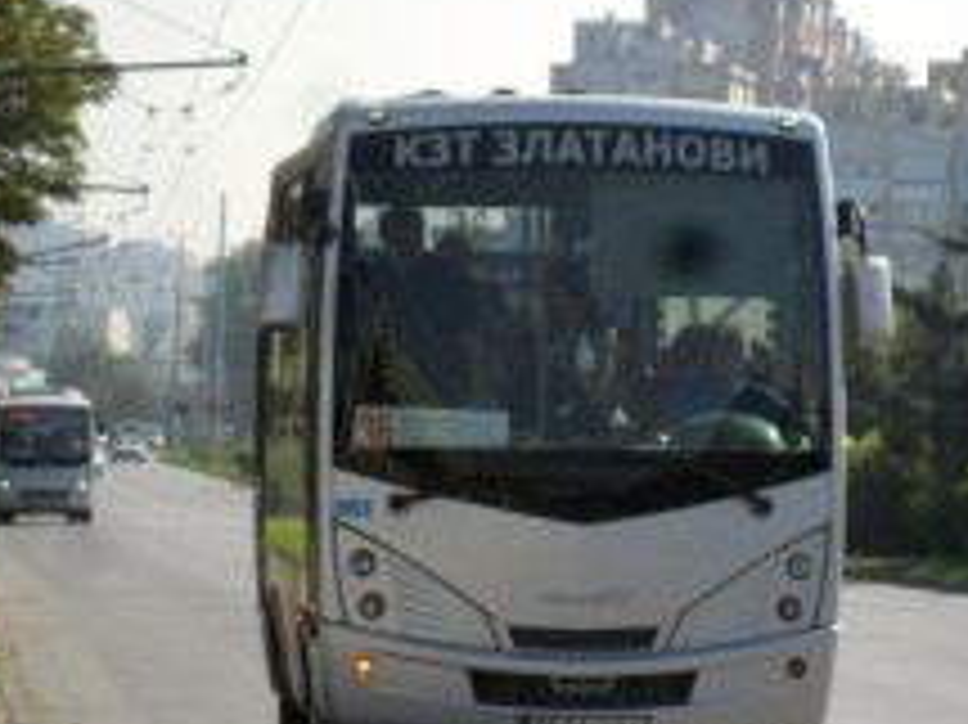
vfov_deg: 5.9
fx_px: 7015
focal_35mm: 251
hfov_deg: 7.9
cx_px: 693
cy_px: 463
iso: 100
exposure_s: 1/500
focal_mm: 24.5
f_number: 5.9
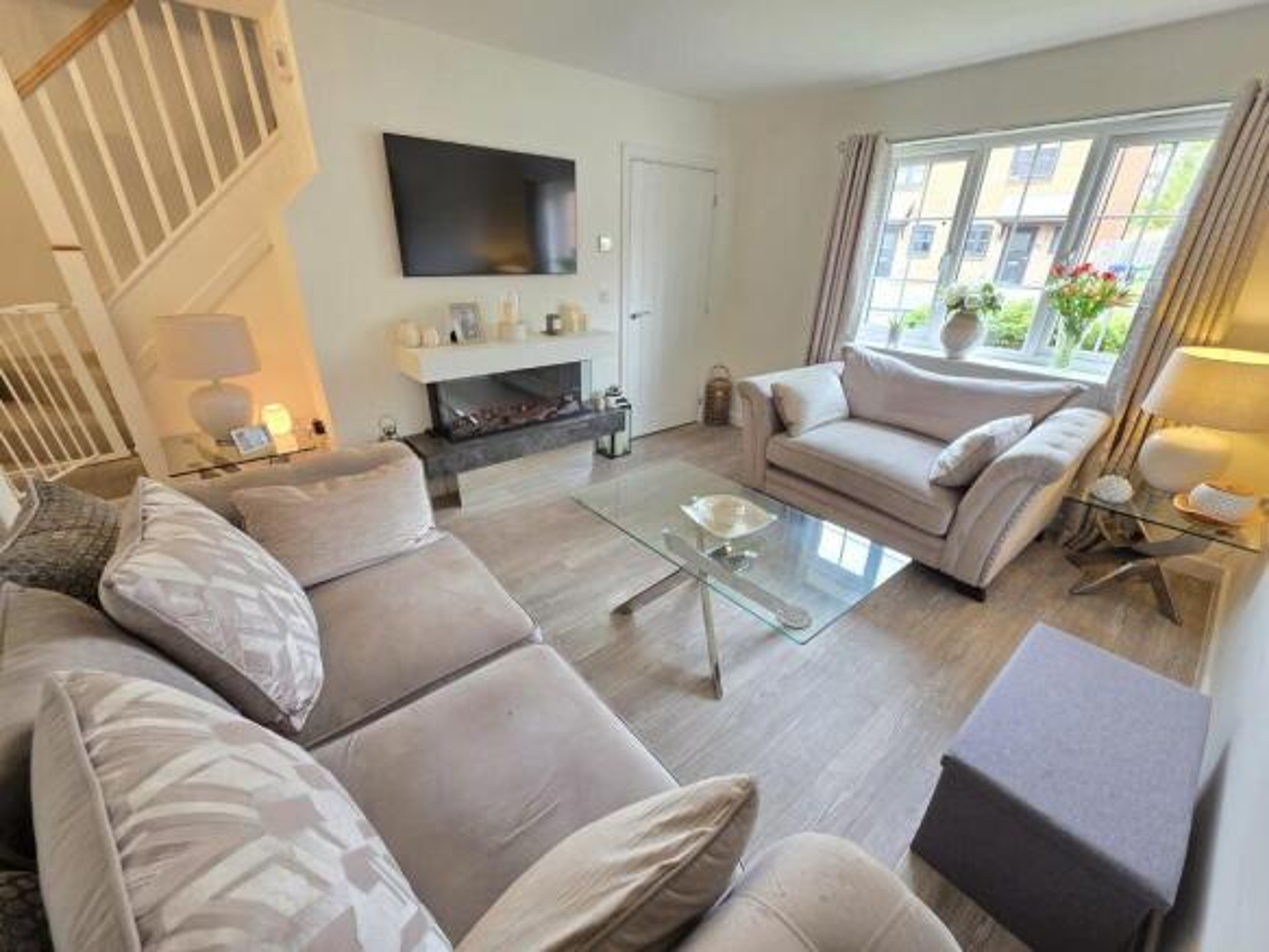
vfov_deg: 89.9
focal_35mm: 13
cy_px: 476
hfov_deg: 106.2
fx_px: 476
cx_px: 634
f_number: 1.9
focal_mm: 2.2
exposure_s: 1/50
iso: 250
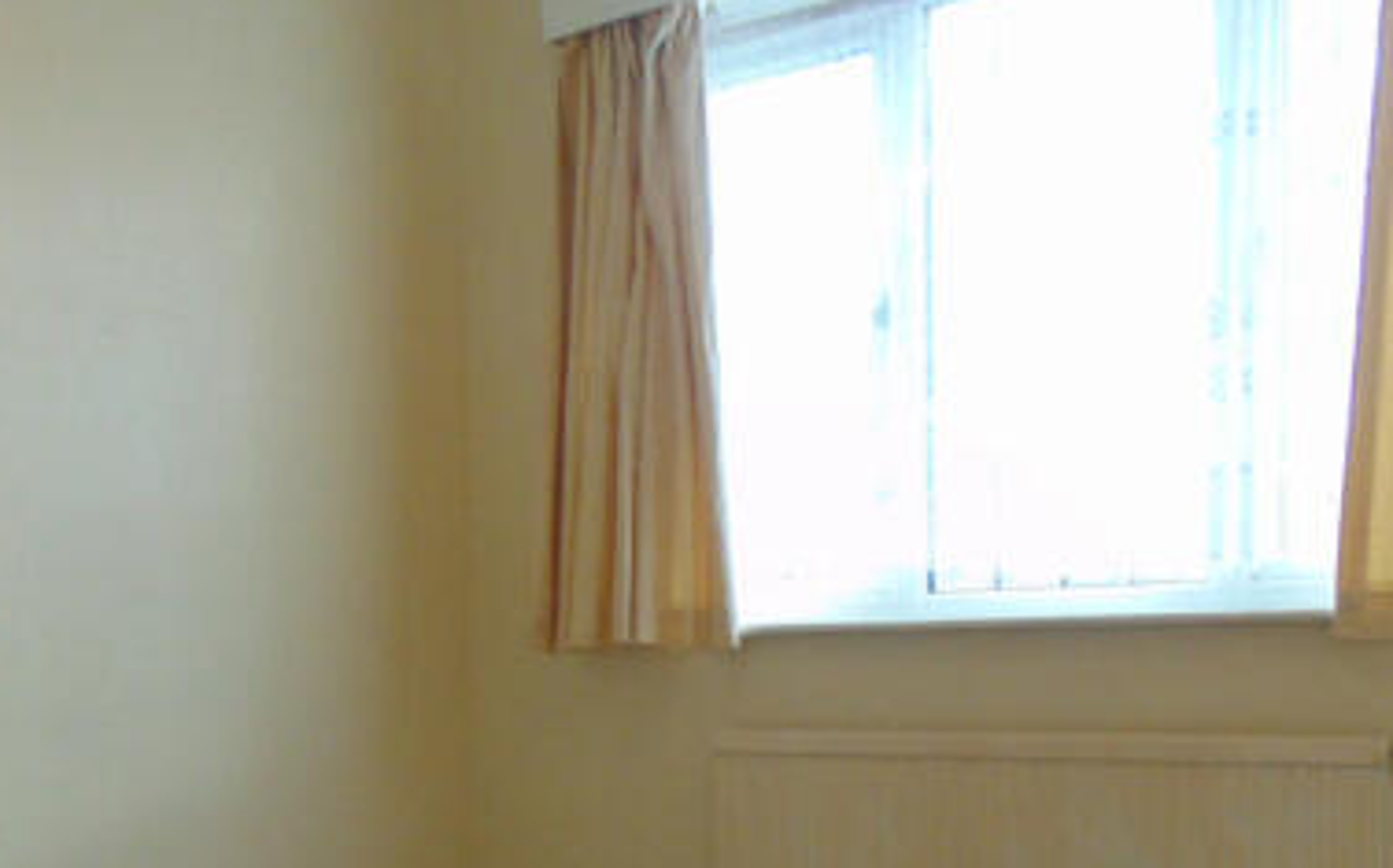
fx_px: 1555
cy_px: 796
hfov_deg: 48.2
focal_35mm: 41
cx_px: 733
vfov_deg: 29.8
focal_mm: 4.5
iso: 250
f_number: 3
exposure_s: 1/30
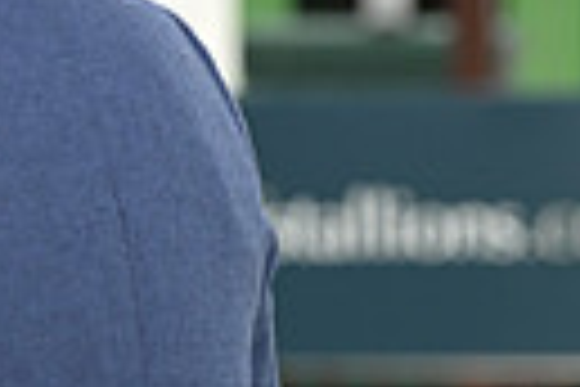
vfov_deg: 1.5
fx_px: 14467
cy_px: 421
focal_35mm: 898
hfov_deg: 2.3
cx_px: -665
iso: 640
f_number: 6.3
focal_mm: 200
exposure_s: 1/320
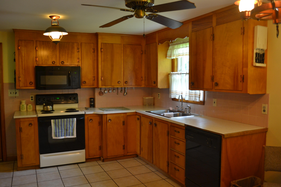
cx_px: 140
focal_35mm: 30
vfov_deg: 43.6
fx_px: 234
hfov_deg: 61.9
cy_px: 94
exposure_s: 1/40
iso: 400
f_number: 3.8
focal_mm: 20
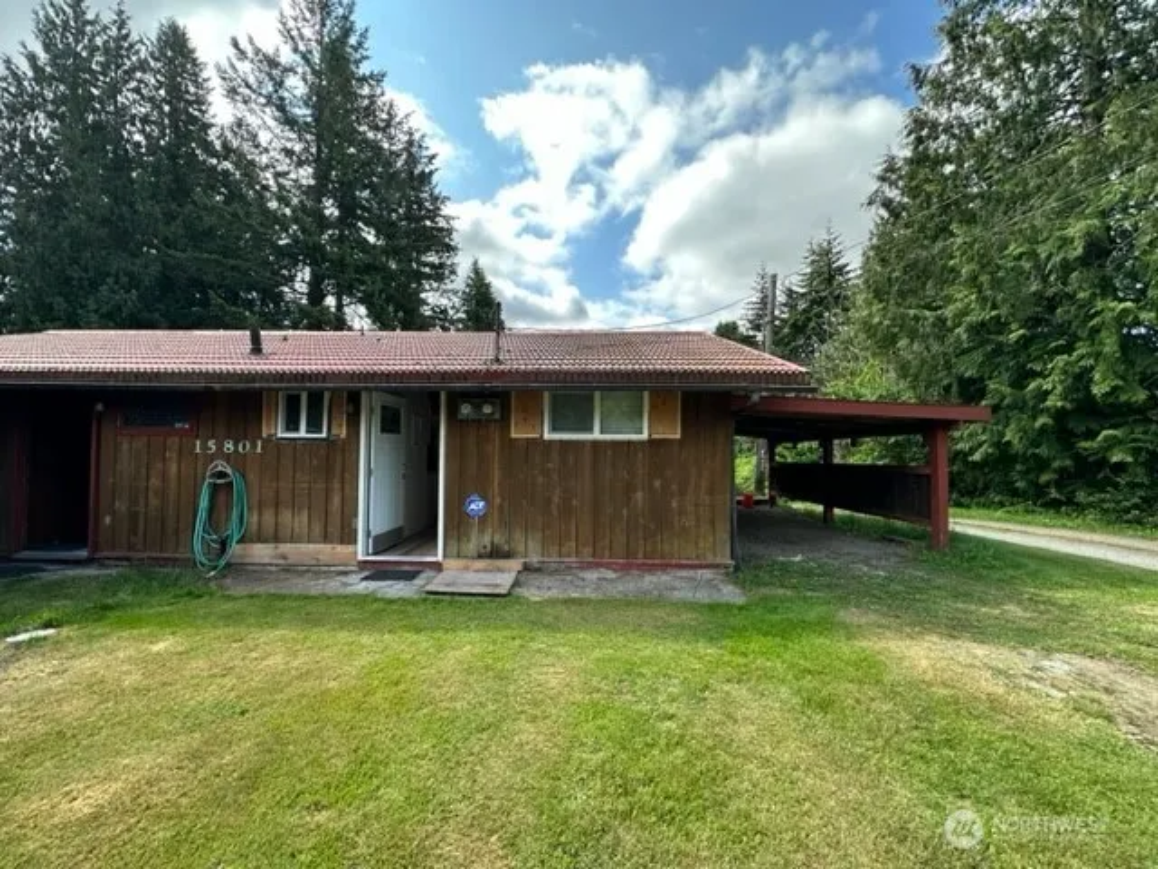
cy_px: 434
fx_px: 468
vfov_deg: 85.7
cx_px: 579
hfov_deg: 102.1
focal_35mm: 14
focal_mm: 2.22
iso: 40
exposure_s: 1/662
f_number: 2.2
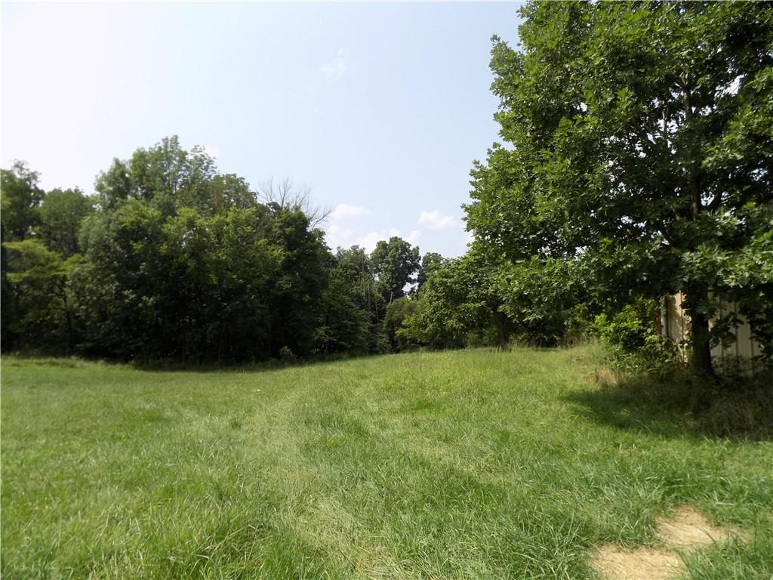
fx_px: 514
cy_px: 290
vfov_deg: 58.9
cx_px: 386
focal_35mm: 23
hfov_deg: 73.9
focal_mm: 4
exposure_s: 1/800
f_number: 3.1
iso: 80
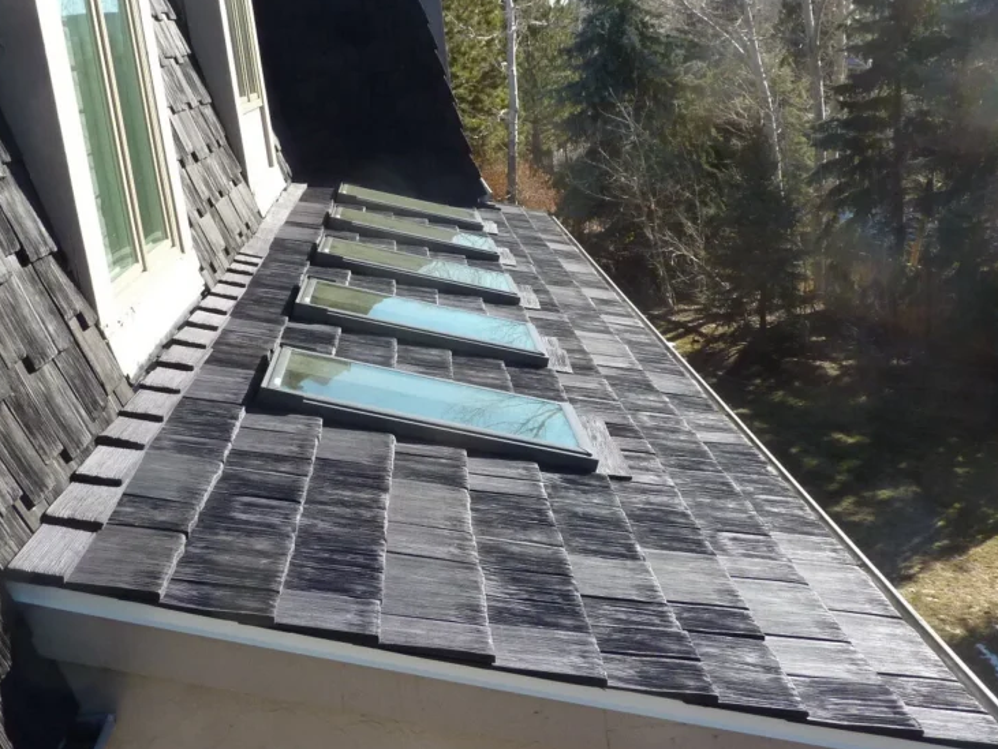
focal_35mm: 35
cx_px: 405
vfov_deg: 40.6
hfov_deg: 52.3
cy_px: 310
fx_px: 1010
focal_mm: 4.1
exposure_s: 1/500
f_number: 4.5
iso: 200
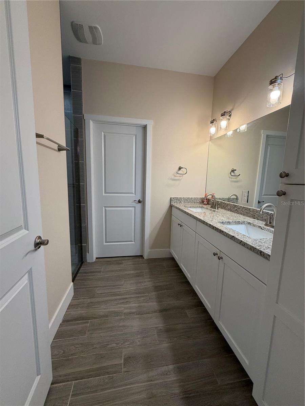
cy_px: 203
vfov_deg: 102.1
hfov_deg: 85.7
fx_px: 164
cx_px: 152
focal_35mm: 14
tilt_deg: -7.7
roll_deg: -1.7
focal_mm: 2.22
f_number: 2.2
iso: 160
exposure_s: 1/120
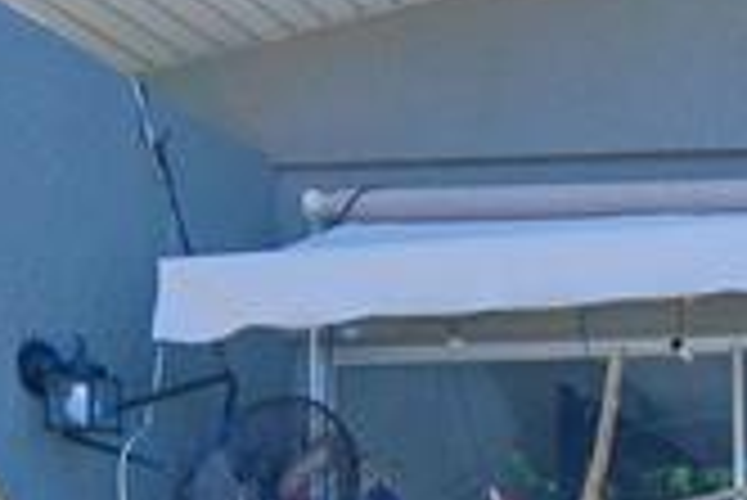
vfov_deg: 16.8
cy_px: 748
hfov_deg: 22.4
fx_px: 1537
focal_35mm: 74
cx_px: 1125
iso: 640
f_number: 4
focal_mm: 8
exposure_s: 1/1600
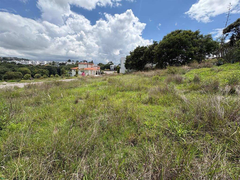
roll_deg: -1.6
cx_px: 120
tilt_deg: -10.8
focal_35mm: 14
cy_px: 90
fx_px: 97
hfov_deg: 102.1
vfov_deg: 85.7
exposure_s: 1/1976
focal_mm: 2.22
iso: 50
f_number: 2.2
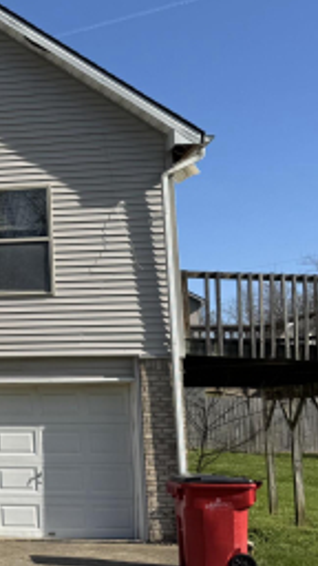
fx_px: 1019
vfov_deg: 31.0
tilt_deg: +9.4
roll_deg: +1.2
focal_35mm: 68
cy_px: 325
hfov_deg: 15.2
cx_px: -262
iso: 80
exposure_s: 1/4608
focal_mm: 6.76
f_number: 1.78
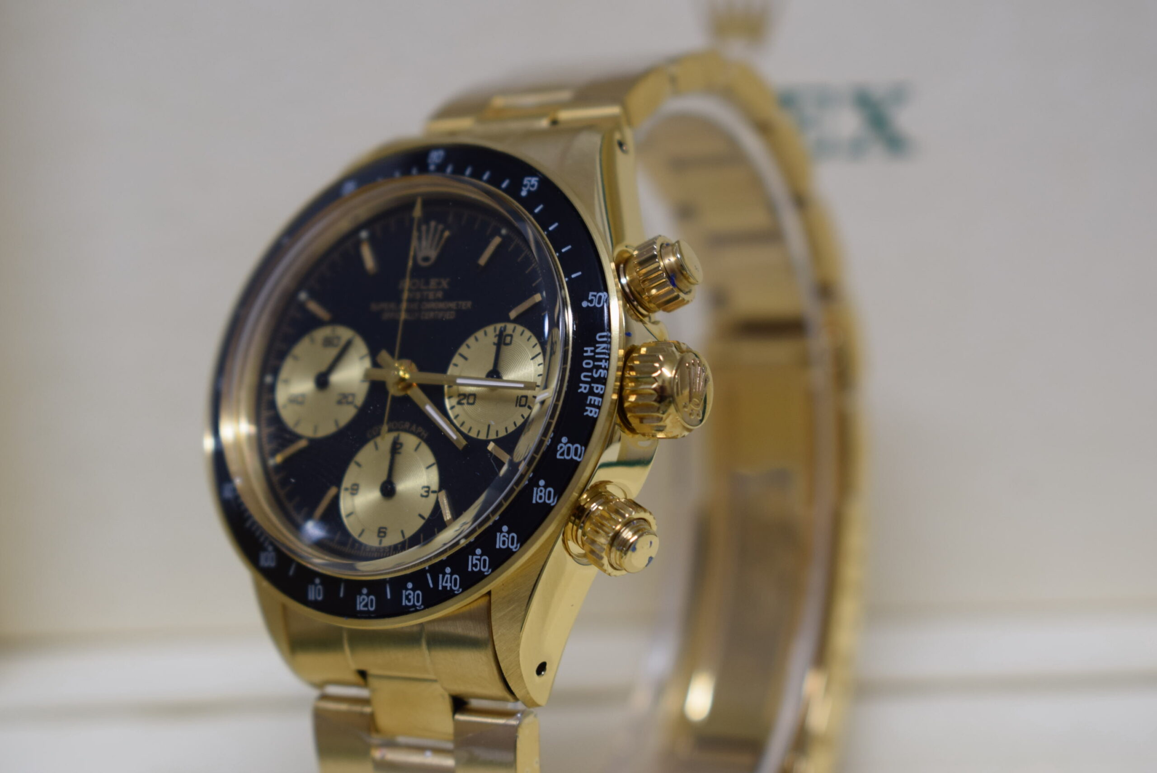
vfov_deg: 16.6
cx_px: 578
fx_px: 2653
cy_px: 386
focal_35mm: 82
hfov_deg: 24.6
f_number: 7.1
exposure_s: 1/25
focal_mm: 55
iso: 400
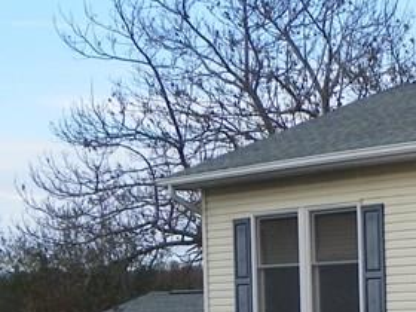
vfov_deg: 15.3
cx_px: 653
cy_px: 321
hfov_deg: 18.0
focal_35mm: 95
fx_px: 1142
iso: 64
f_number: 3.5
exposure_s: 1/125
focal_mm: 4.6
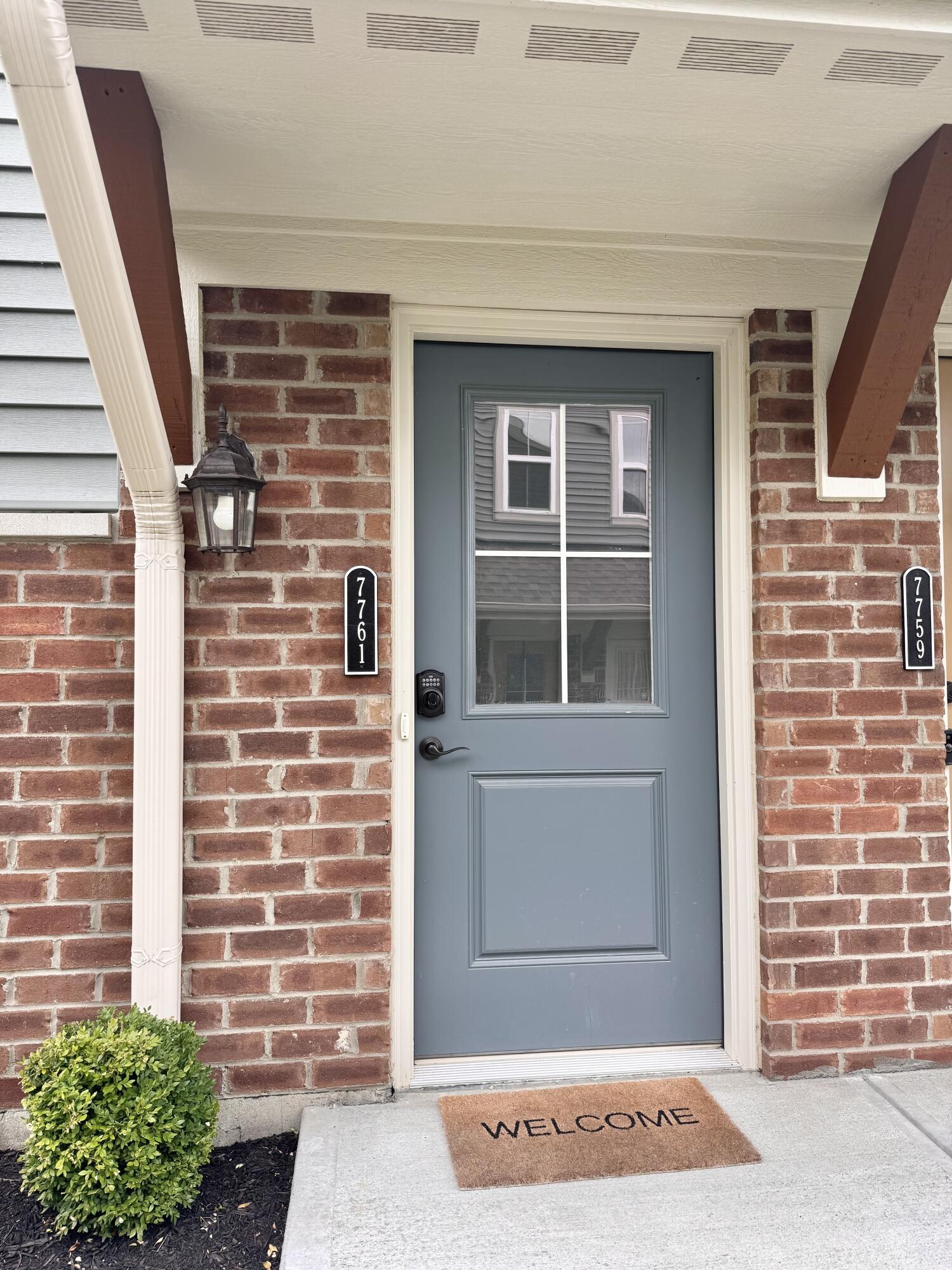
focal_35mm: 24
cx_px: 476
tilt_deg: +3.6
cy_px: 635
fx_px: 880
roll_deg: +0.9
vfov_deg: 71.6
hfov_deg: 56.8
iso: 80
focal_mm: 6.76
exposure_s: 1/527
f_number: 1.78
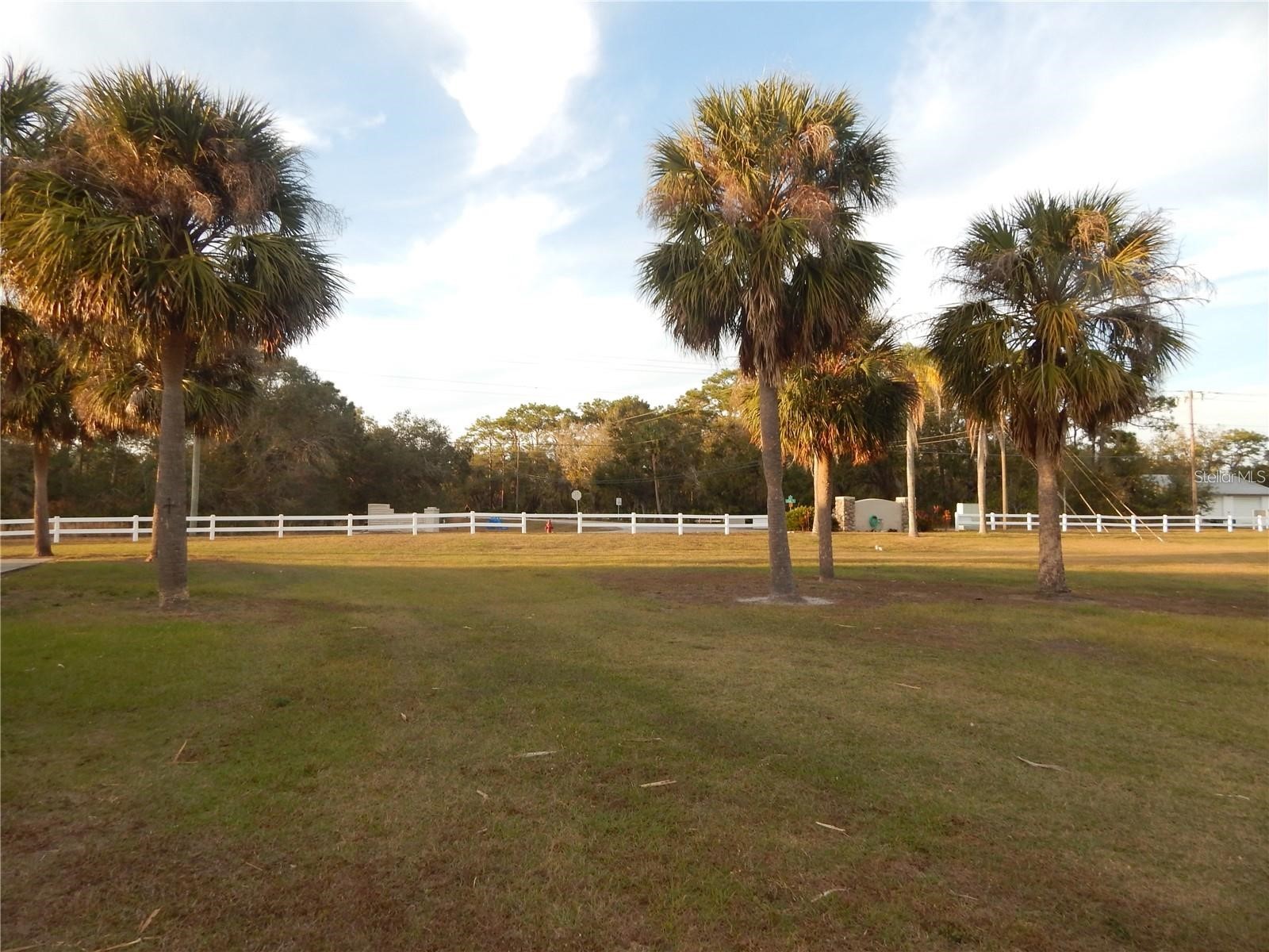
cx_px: 634
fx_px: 807
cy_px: 476
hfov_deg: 76.4
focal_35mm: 22
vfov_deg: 61.1
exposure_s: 1/320
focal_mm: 4
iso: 125
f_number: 3
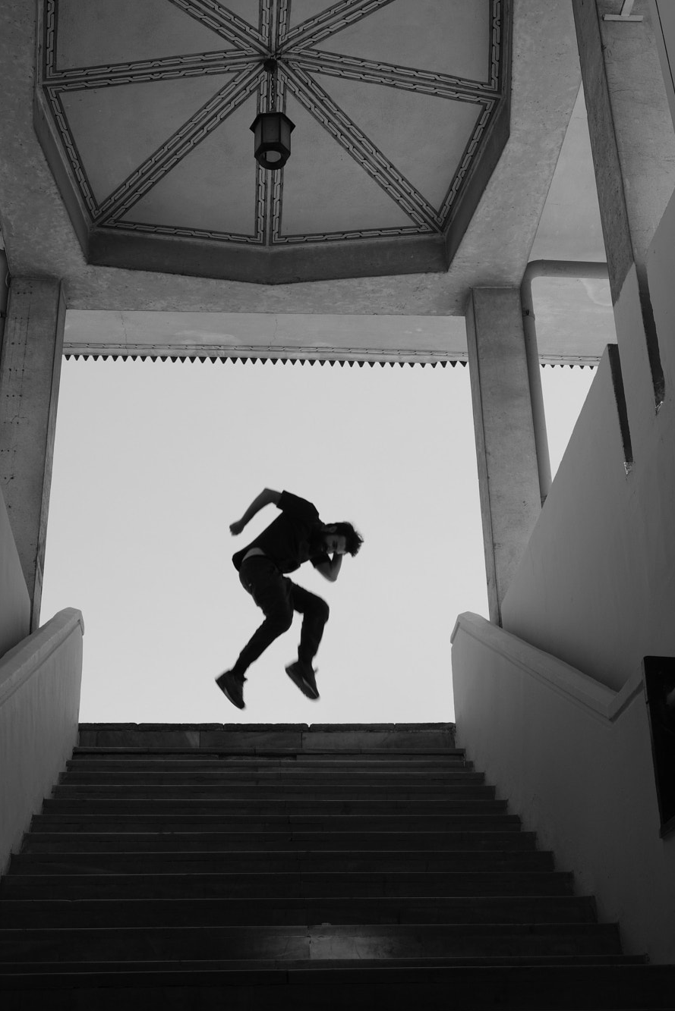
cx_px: 319
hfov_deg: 28.1
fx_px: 1350
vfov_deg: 41.1
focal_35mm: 48
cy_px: 527
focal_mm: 26.5
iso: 200
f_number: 9
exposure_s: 1/160
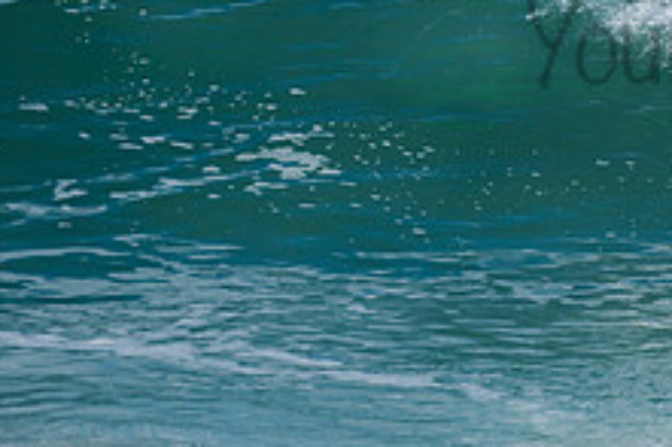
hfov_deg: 1.6
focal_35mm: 1314
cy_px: 14
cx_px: 839
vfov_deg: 1.0
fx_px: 24509
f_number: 5.6
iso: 125
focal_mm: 500
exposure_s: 1/2000
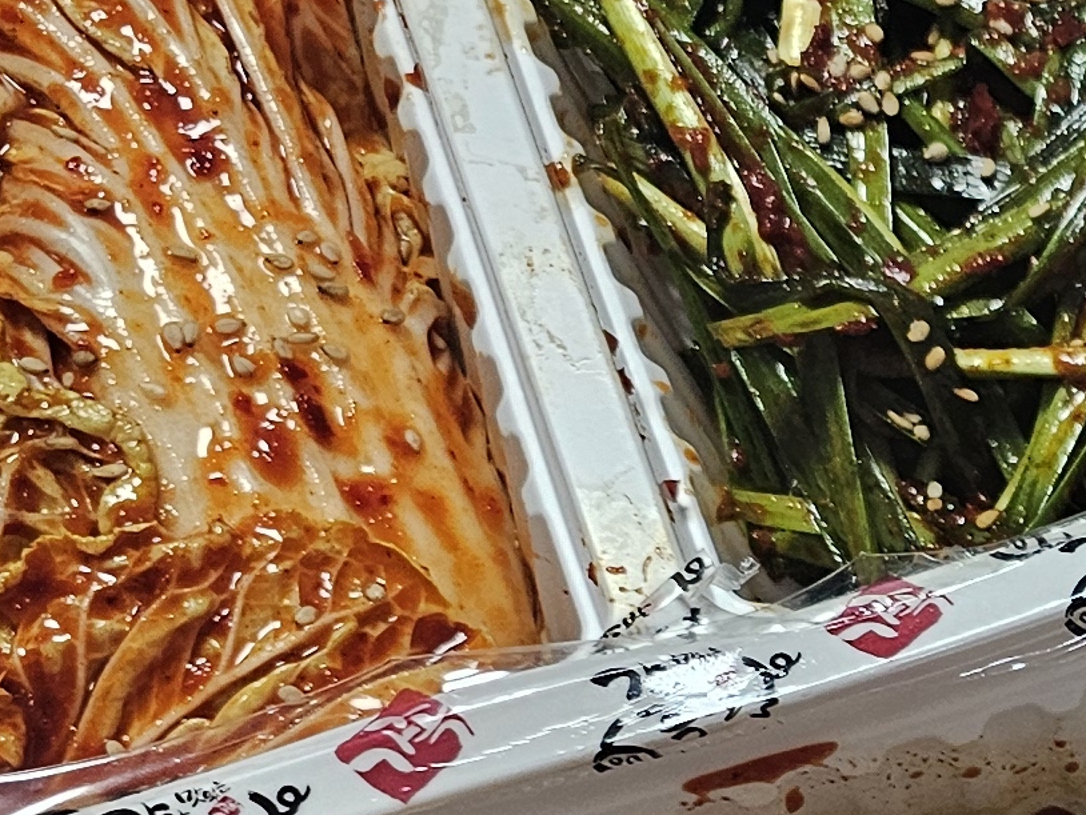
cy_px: 1167
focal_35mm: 113
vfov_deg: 12.5
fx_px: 3546
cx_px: 1885
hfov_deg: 15.3
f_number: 1.7
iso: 160
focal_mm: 6.3
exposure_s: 1/120
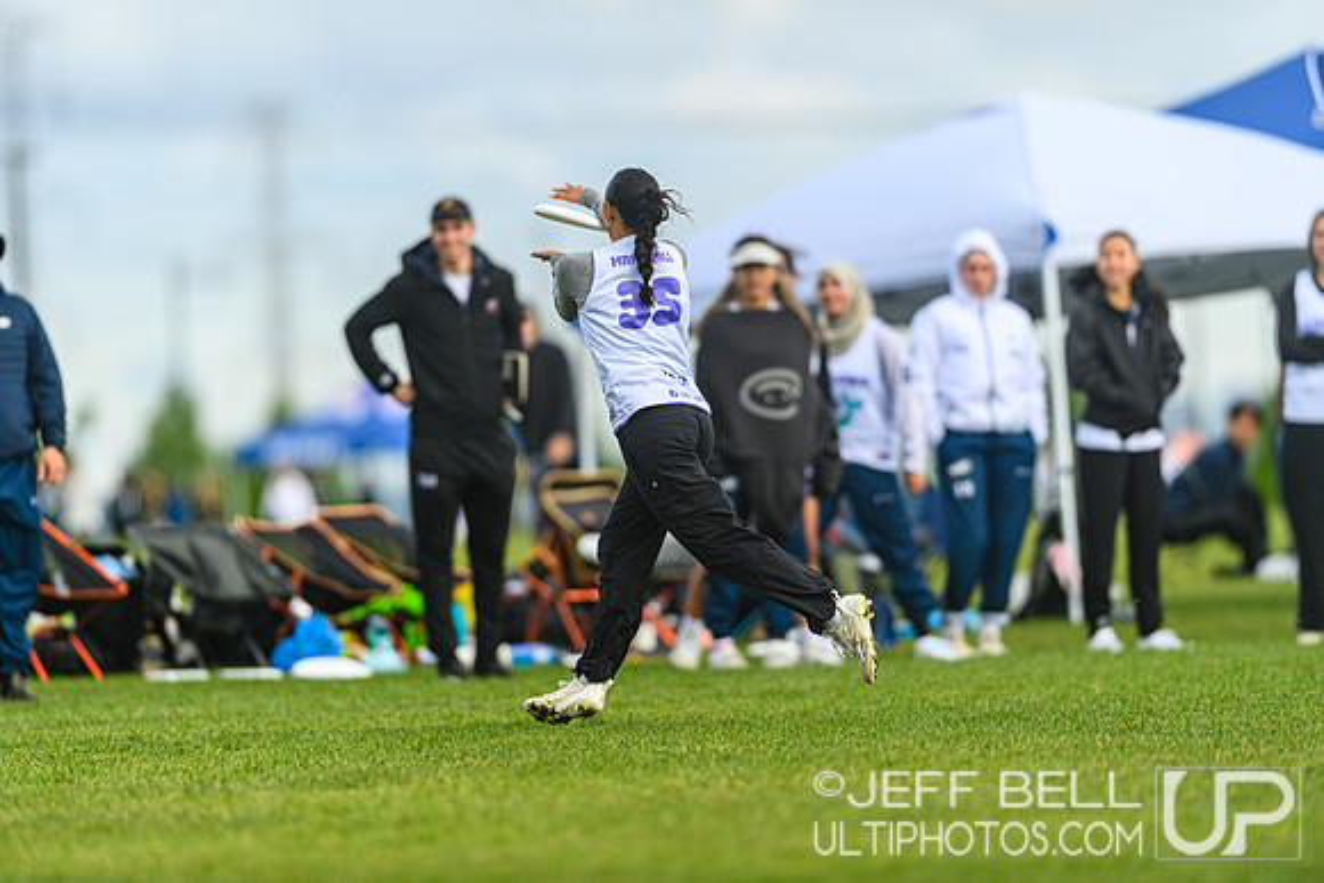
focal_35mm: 400
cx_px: 662
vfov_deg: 3.4
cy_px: 442
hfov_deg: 5.2
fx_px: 14714
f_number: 3.2
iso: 100
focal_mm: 400
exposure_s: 1/1000
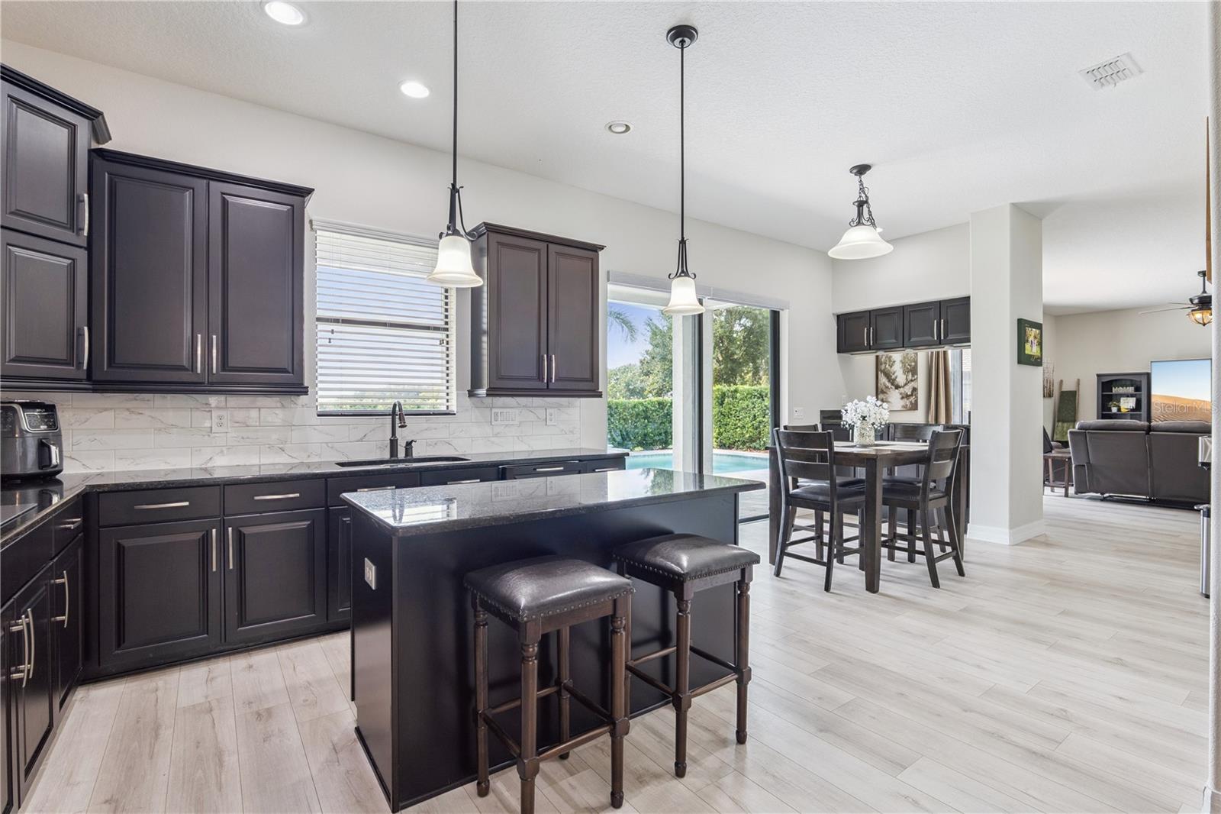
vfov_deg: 73.7
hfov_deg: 96.7
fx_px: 543
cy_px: 407
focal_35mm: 16
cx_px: 610
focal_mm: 16
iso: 800
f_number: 9
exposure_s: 1/50
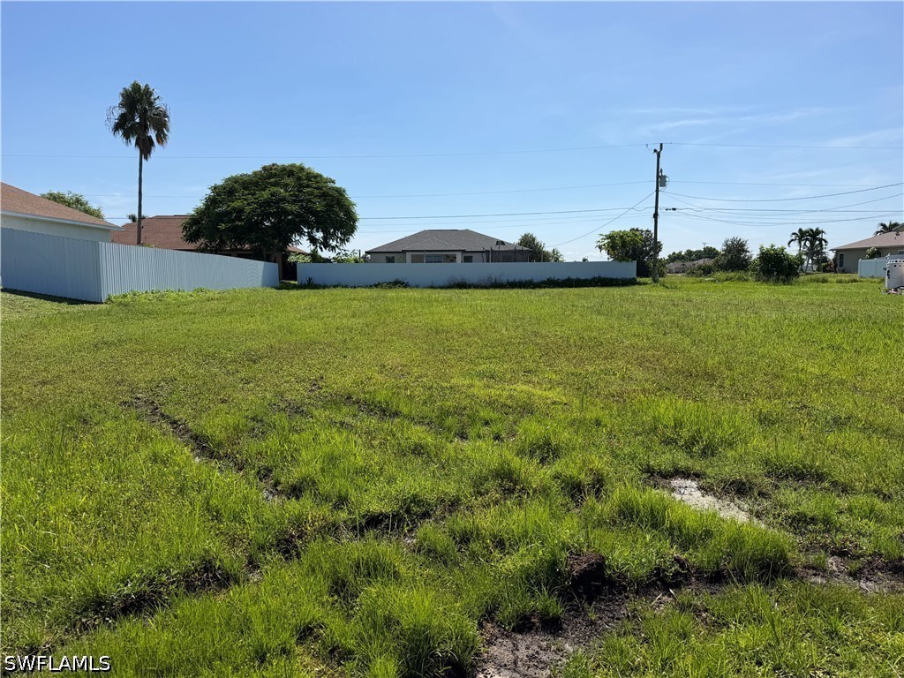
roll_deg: +1.0
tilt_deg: -5.9
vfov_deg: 56.8
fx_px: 627
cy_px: 339
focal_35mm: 24
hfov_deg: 71.6
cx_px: 452
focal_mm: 6.76
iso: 80
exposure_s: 1/6711
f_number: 1.78
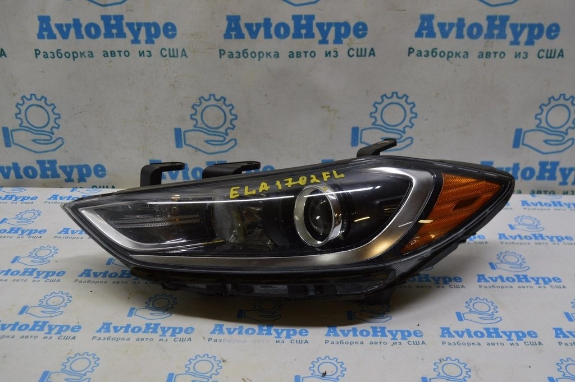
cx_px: 288
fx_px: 575
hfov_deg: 53.2
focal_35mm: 36
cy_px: 191
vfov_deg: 36.8
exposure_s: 1/60
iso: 400
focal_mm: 24
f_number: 7.1
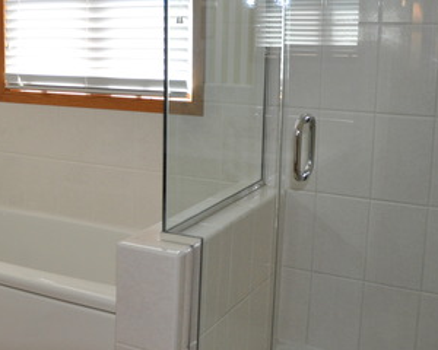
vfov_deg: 28.0
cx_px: 38
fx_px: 700
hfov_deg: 32.9
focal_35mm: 54
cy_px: 135
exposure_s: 1/80
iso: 800
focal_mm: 18
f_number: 3.5
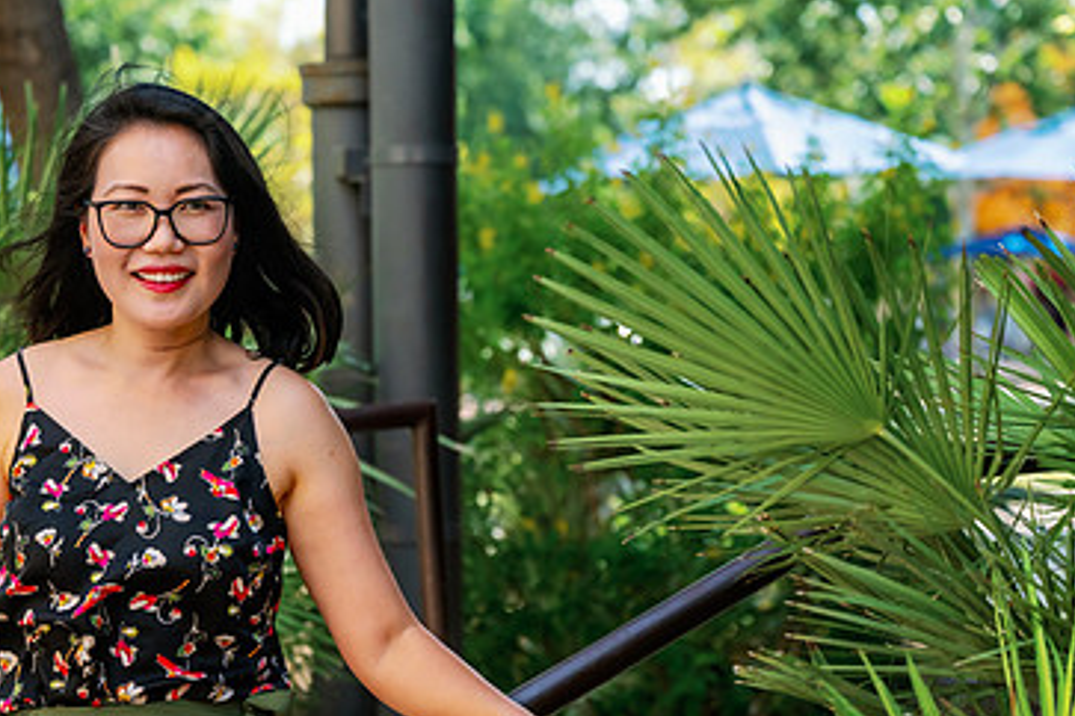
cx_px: 456
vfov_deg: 12.2
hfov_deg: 18.3
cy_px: 564
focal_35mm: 112
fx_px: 3344
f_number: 3.5
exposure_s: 1/2500
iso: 800
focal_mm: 70
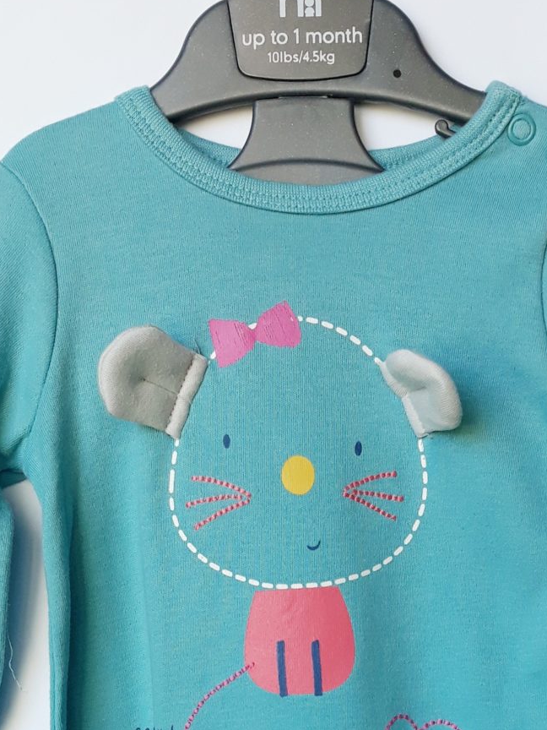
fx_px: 1348
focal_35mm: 64
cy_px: 800
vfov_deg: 27.7
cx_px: 320
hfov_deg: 22.9
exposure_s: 1/100
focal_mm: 3.71
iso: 40
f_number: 1.7
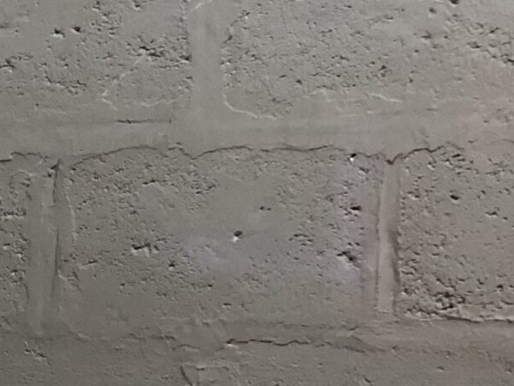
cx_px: -268
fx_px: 1753
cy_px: 539
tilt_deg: -8.3
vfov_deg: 12.1
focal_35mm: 118
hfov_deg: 15.3
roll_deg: -0.3
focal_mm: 3.99
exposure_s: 1/14
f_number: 1.8
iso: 100
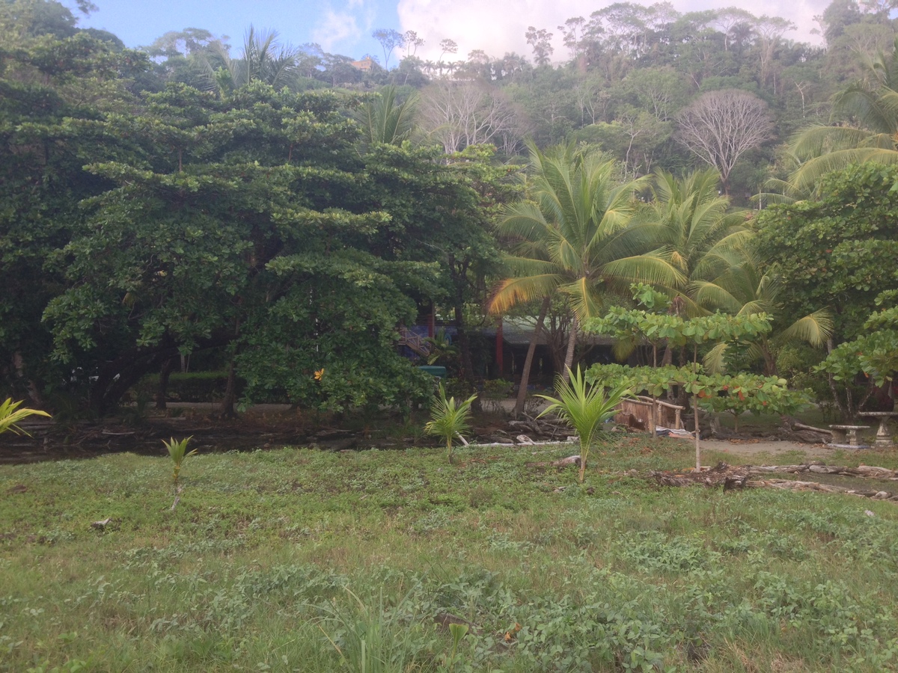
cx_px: 449
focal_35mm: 35
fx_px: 908
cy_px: 336
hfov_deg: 52.6
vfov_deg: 40.7
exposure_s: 1/175
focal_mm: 4.28
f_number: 2.4
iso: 50
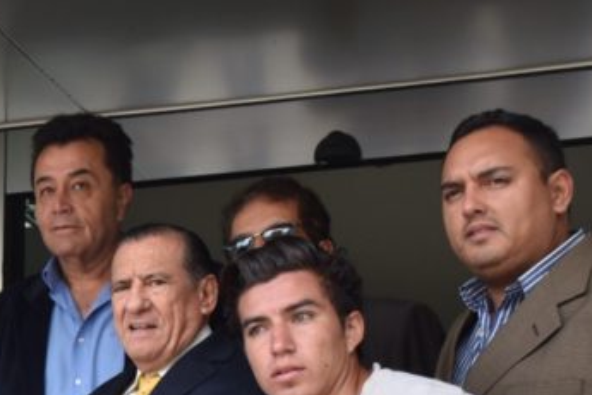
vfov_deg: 12.4
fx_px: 1759
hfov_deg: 18.1
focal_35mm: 107
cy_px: 502
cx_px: -136
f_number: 6.3
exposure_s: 1/125
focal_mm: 24
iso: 400
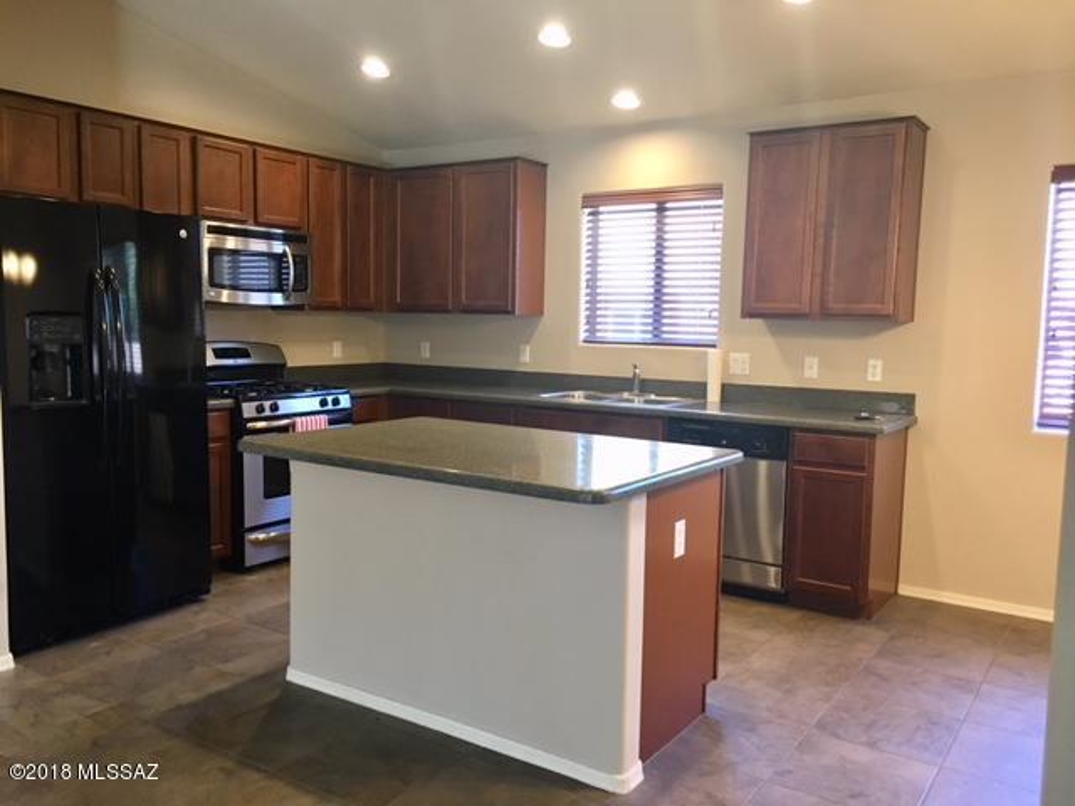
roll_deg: -0.9
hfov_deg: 61.7
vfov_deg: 48.2
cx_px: 538
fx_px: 901
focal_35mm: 29
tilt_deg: -6.4
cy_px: 403
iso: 125
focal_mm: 4.15
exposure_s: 1/30
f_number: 2.2
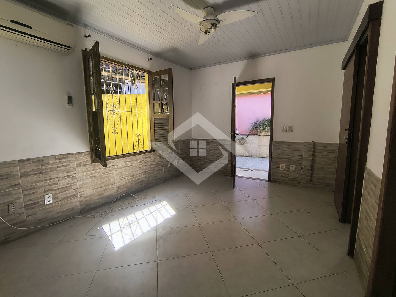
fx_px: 137
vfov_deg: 94.5
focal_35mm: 12
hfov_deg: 110.5
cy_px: 148
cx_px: 198
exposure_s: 1/240
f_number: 2.2
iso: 100
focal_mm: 2.13
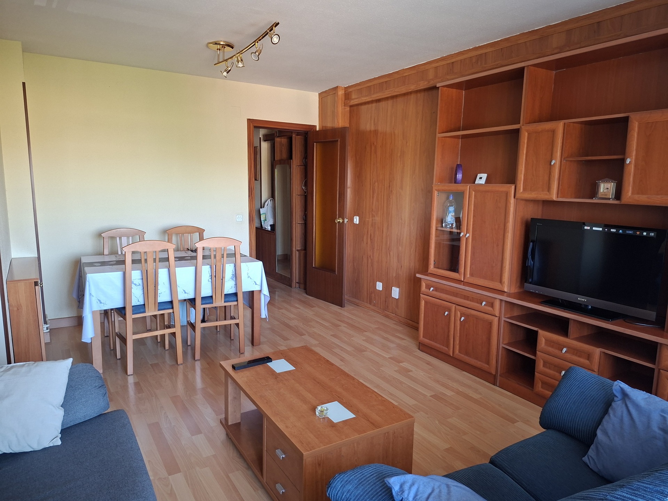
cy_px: 250
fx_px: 444
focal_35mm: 23
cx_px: 334
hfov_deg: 73.9
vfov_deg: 58.9
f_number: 1.8
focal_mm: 5.54
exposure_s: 1/50
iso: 250
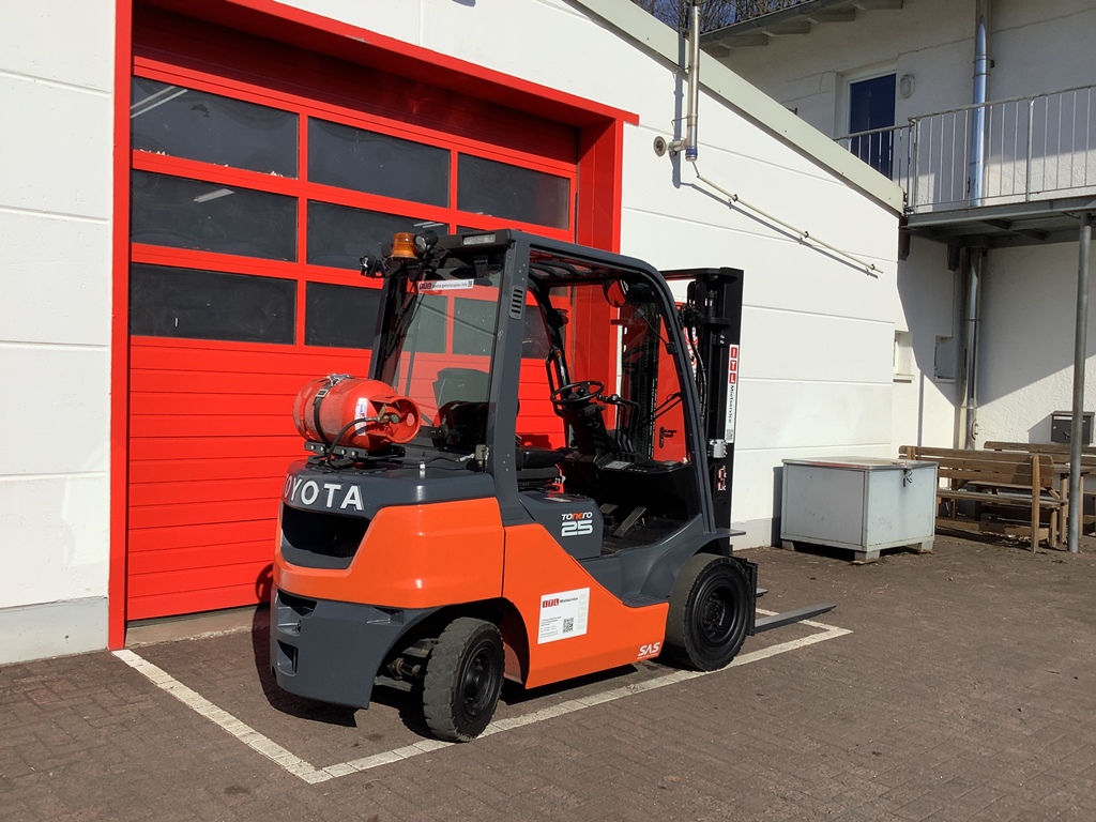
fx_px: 982
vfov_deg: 45.4
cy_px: 411
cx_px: 548
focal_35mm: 31
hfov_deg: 58.4
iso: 25
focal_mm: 3.3
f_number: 2.4
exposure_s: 1/2037
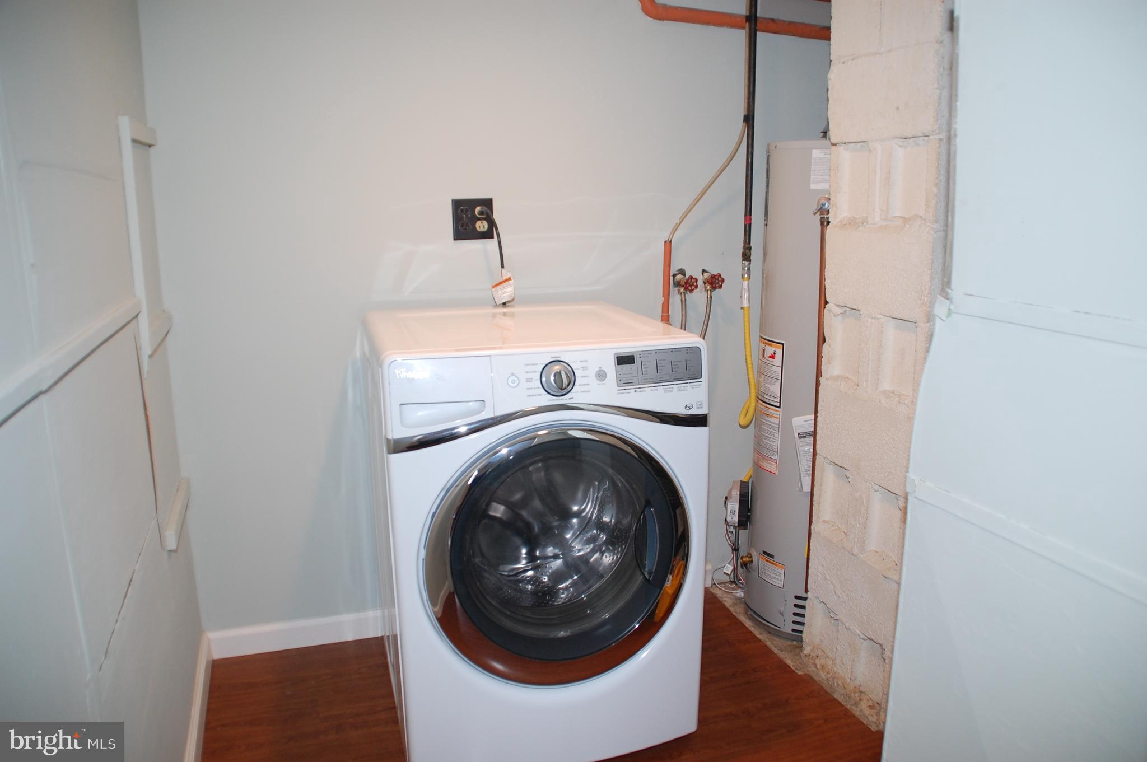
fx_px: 859
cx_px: 574
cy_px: 381
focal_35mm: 27
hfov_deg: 67.4
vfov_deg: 47.8
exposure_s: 1/60
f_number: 4
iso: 400
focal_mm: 18
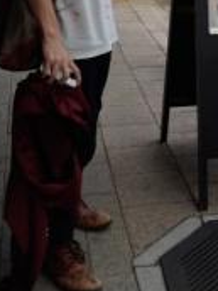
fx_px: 764
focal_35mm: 91
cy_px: -17
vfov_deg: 20.7
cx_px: 232
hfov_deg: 15.8
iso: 64
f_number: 2.4
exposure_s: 1/120
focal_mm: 4.28
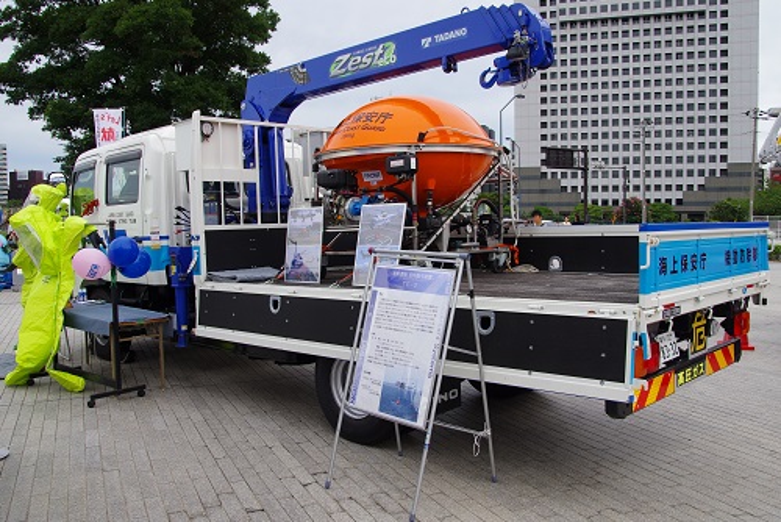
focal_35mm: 30
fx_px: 651
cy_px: 261
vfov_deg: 43.7
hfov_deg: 61.9
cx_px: 390
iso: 320
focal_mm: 20
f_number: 8
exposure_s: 1/320
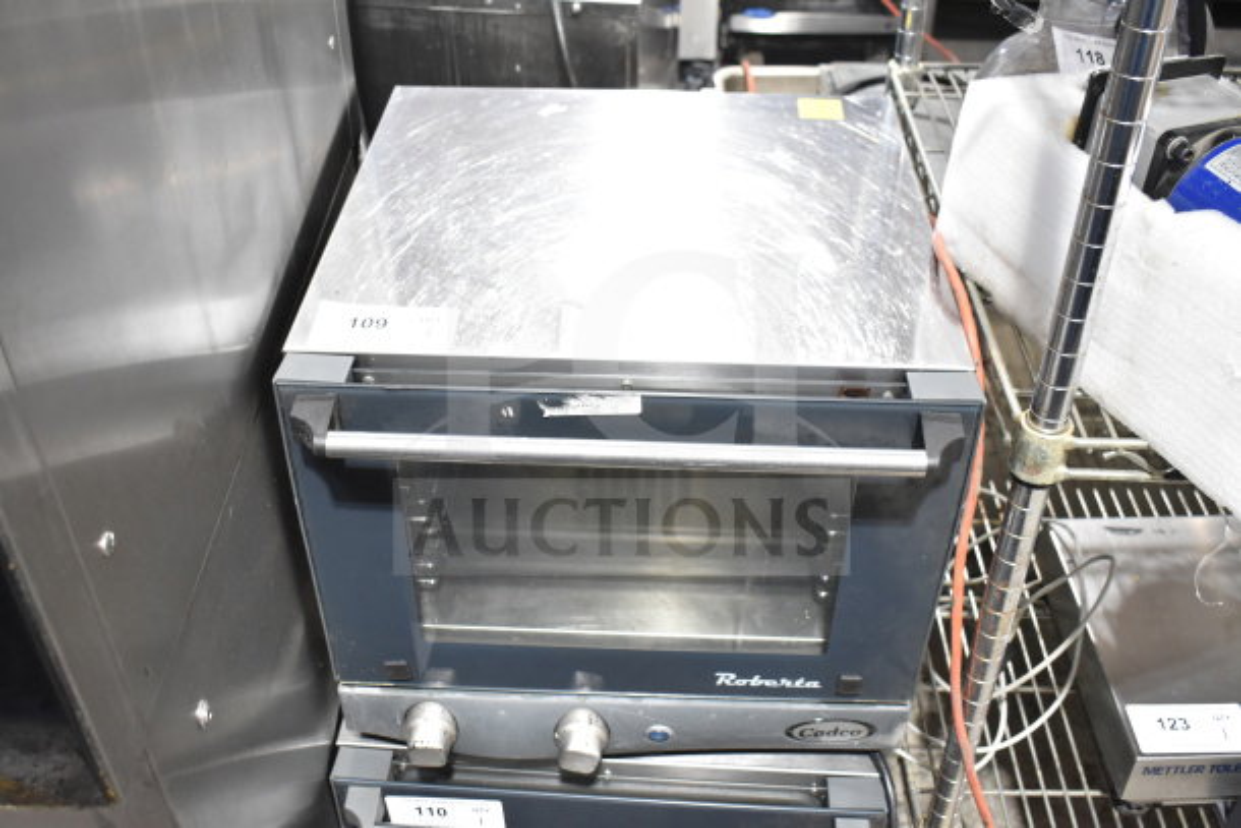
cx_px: 620
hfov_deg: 53.1
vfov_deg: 36.9
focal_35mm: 36
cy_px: 414
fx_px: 1241
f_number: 3.8
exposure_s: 1/40
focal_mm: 24
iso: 1400
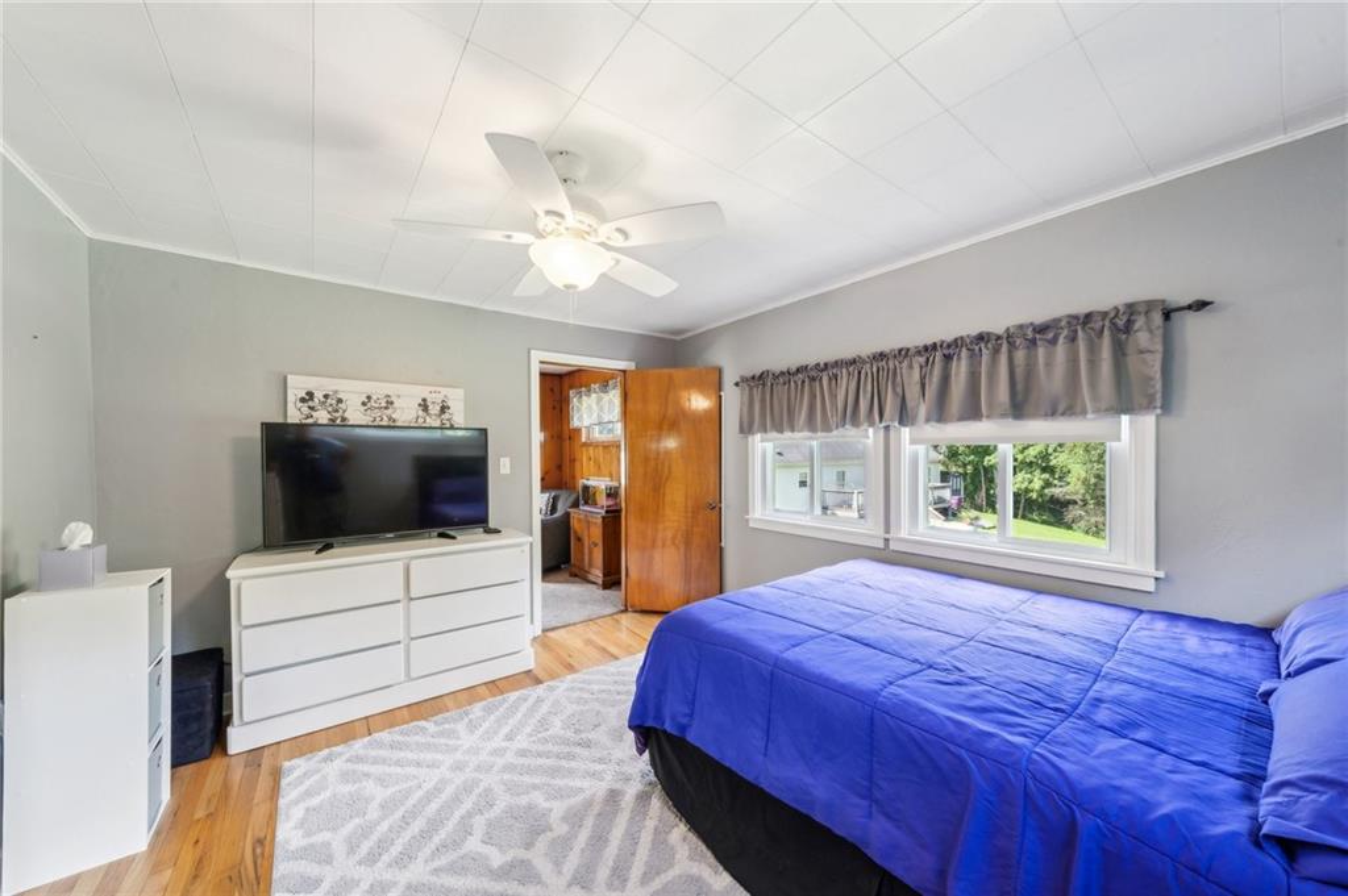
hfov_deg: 112.7
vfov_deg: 89.9
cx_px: 674
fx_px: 449
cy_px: 448
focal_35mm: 12
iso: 125
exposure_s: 1/2
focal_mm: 12
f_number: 11
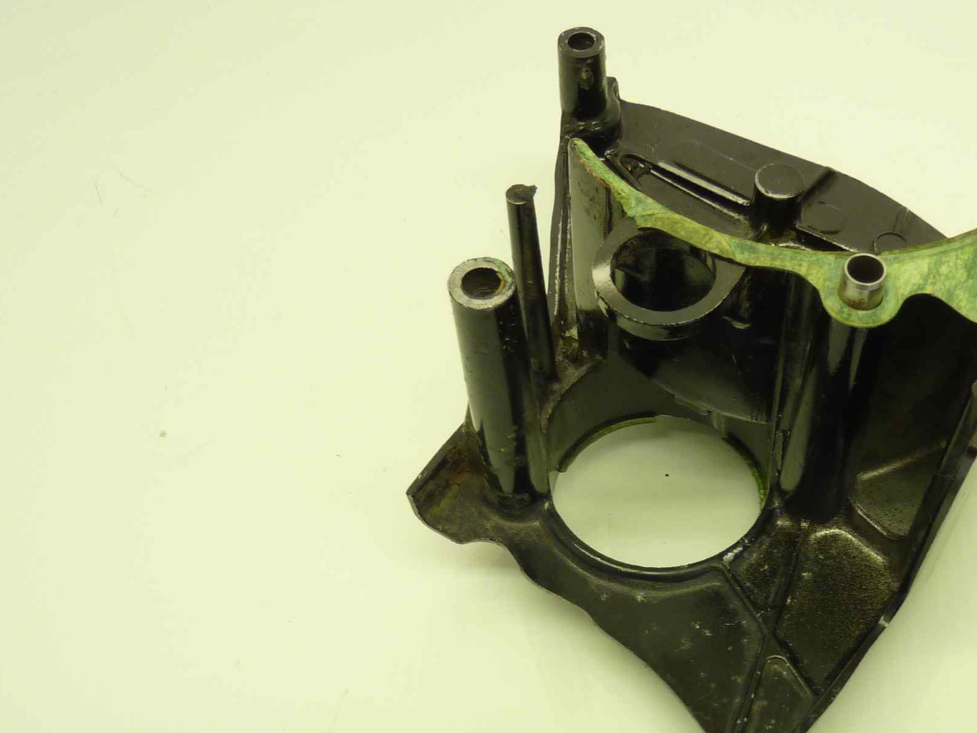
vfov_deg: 35.2
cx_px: 725
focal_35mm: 40
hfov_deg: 45.3
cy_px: 550
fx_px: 1129
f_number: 3.3
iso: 80
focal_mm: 4.1
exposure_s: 1/25
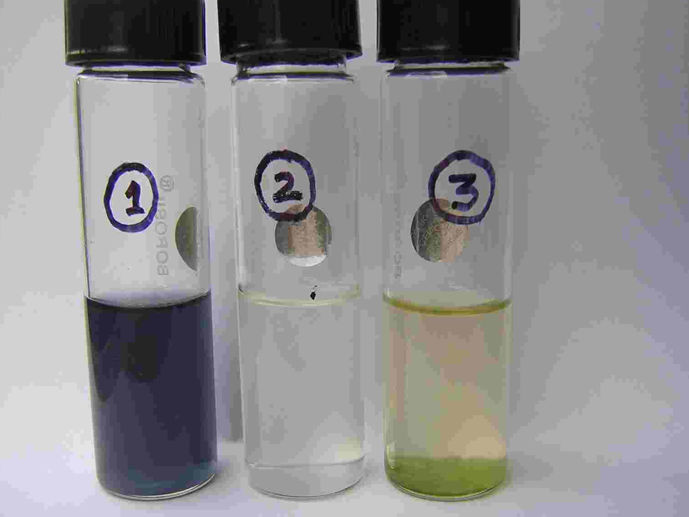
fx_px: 756
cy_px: 259
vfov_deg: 37.7
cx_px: 339
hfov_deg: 49.0
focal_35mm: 38
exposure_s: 1/397
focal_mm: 4.7
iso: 100
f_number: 2.6
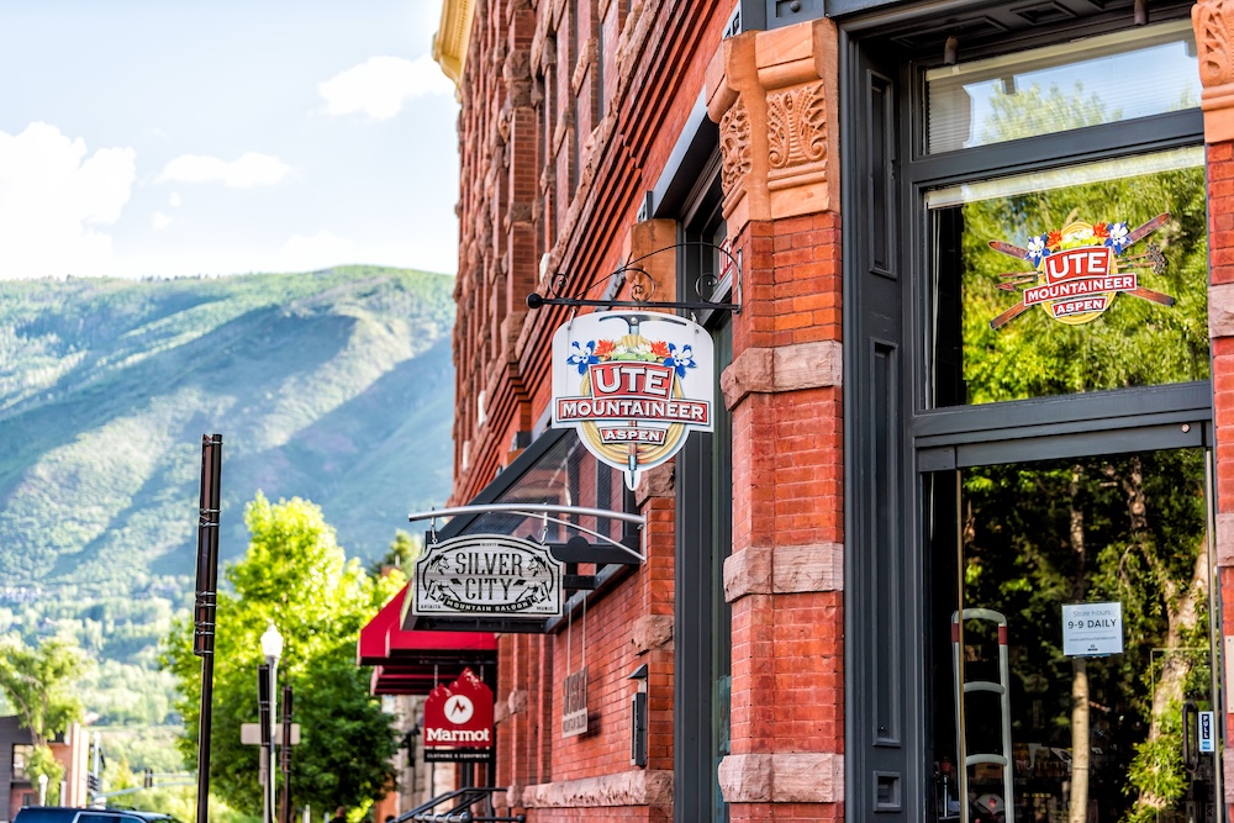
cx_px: 617
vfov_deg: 19.5
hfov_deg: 28.8
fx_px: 2400
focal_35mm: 70
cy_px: 412
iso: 250
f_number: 2.8
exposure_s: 1/1250
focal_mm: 70
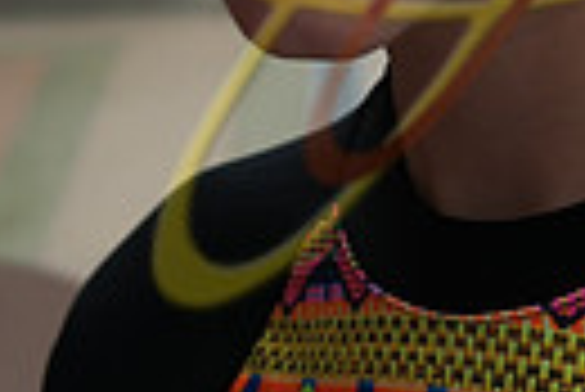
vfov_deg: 7.1
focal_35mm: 192
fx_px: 3123
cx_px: 994
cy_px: -124
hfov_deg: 10.2
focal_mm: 28
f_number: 4.5
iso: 100
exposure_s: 1/160
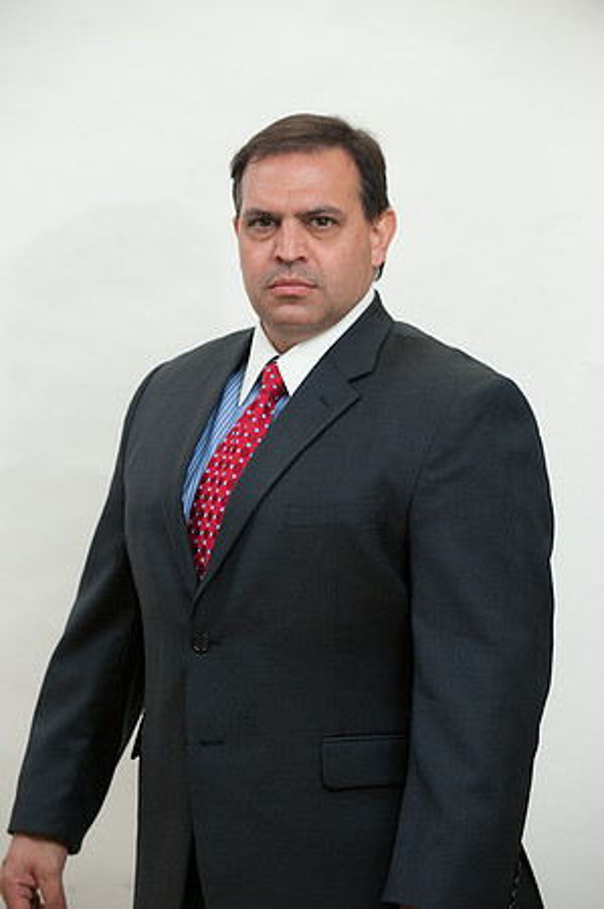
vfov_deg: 15.8
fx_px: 3279
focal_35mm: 130
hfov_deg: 10.5
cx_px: 302
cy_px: 454
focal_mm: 130
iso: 640
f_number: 4.5
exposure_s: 1/80
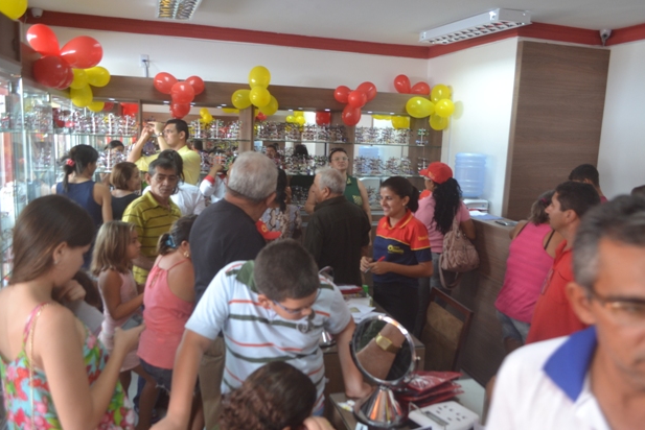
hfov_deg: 65.4
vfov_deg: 46.4
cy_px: 214
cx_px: 331
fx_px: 502
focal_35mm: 28
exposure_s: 1/60
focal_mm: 18
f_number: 3.5
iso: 450
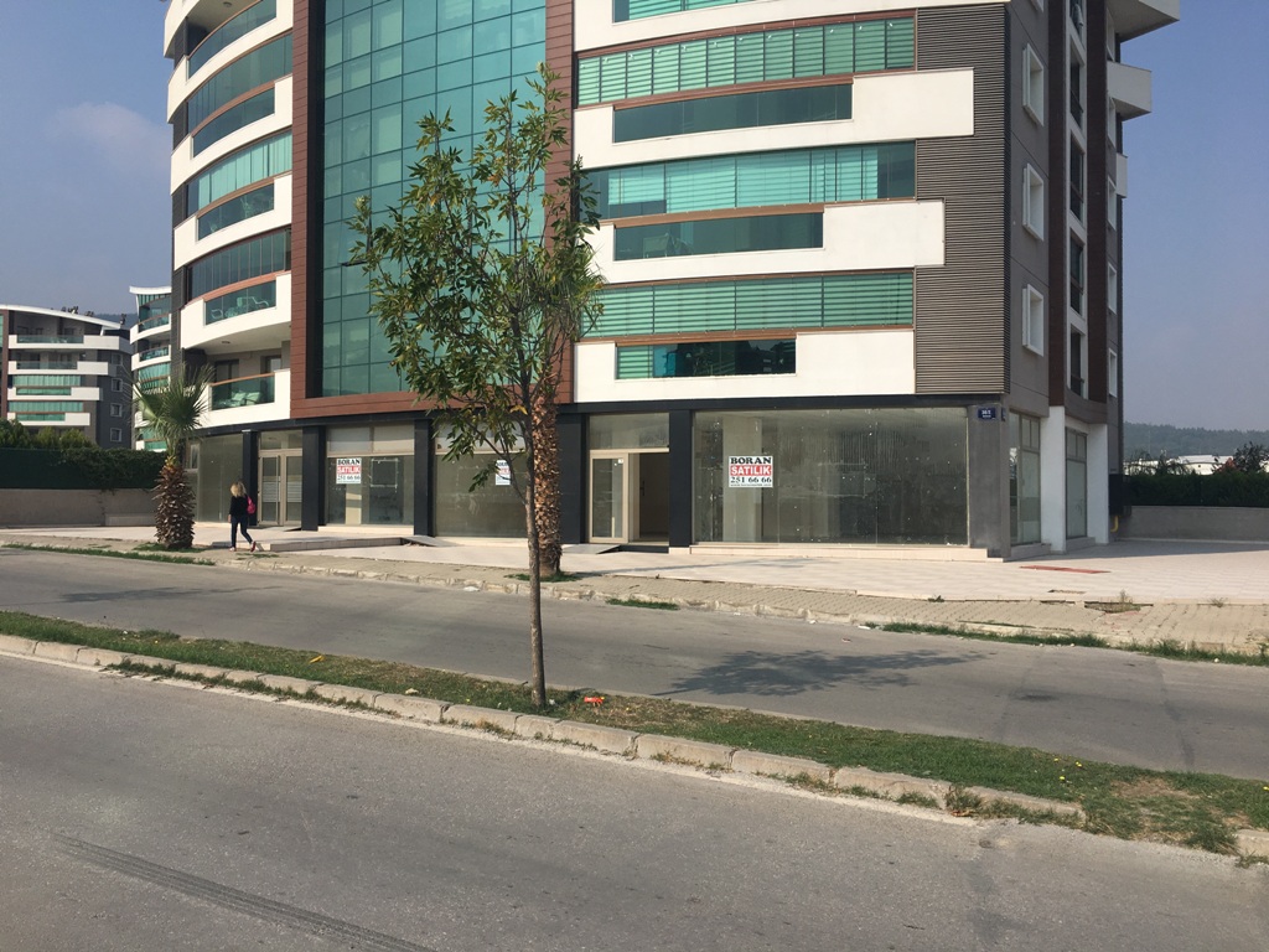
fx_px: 1063
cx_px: 634
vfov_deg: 48.2
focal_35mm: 29
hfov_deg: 61.7
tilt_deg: +3.1
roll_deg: -0.3
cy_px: 476
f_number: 2.2
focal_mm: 4.15
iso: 25
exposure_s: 1/2959
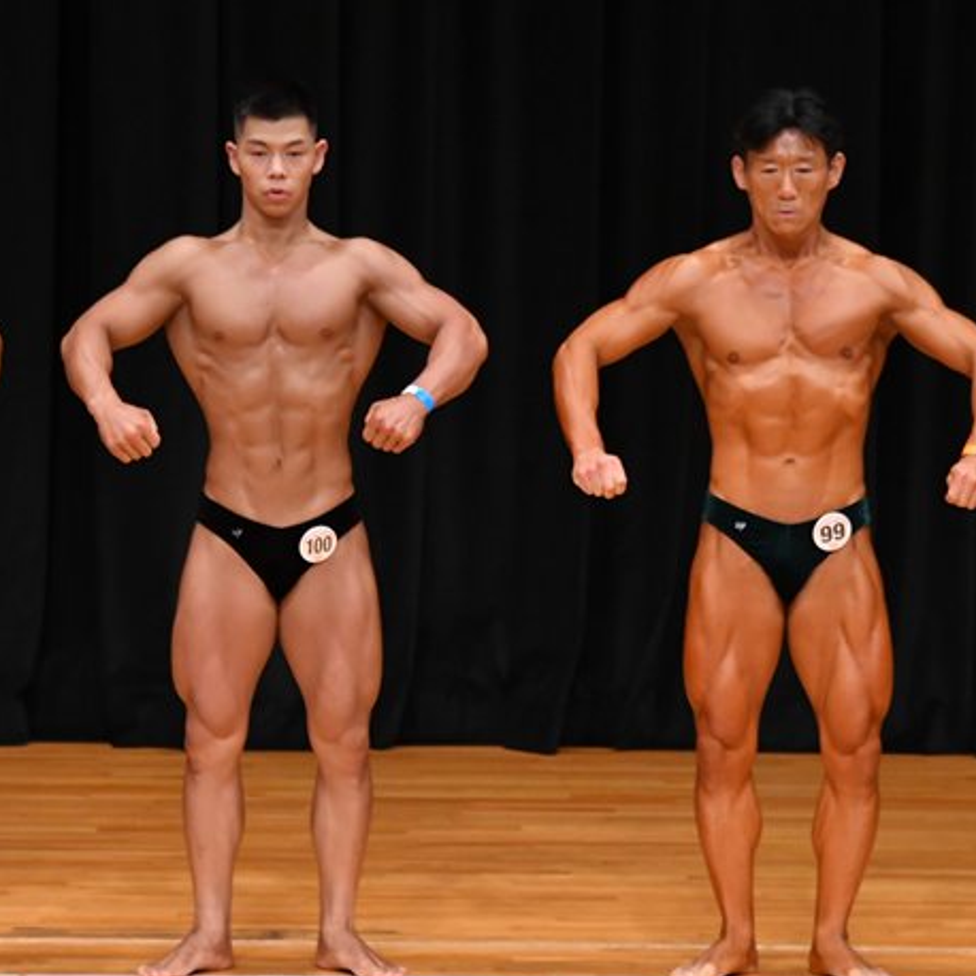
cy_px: 528
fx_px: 12377
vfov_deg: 4.5
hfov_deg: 4.5
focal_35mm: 388
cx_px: 444
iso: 3200
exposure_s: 1/400
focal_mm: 180
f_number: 5.6
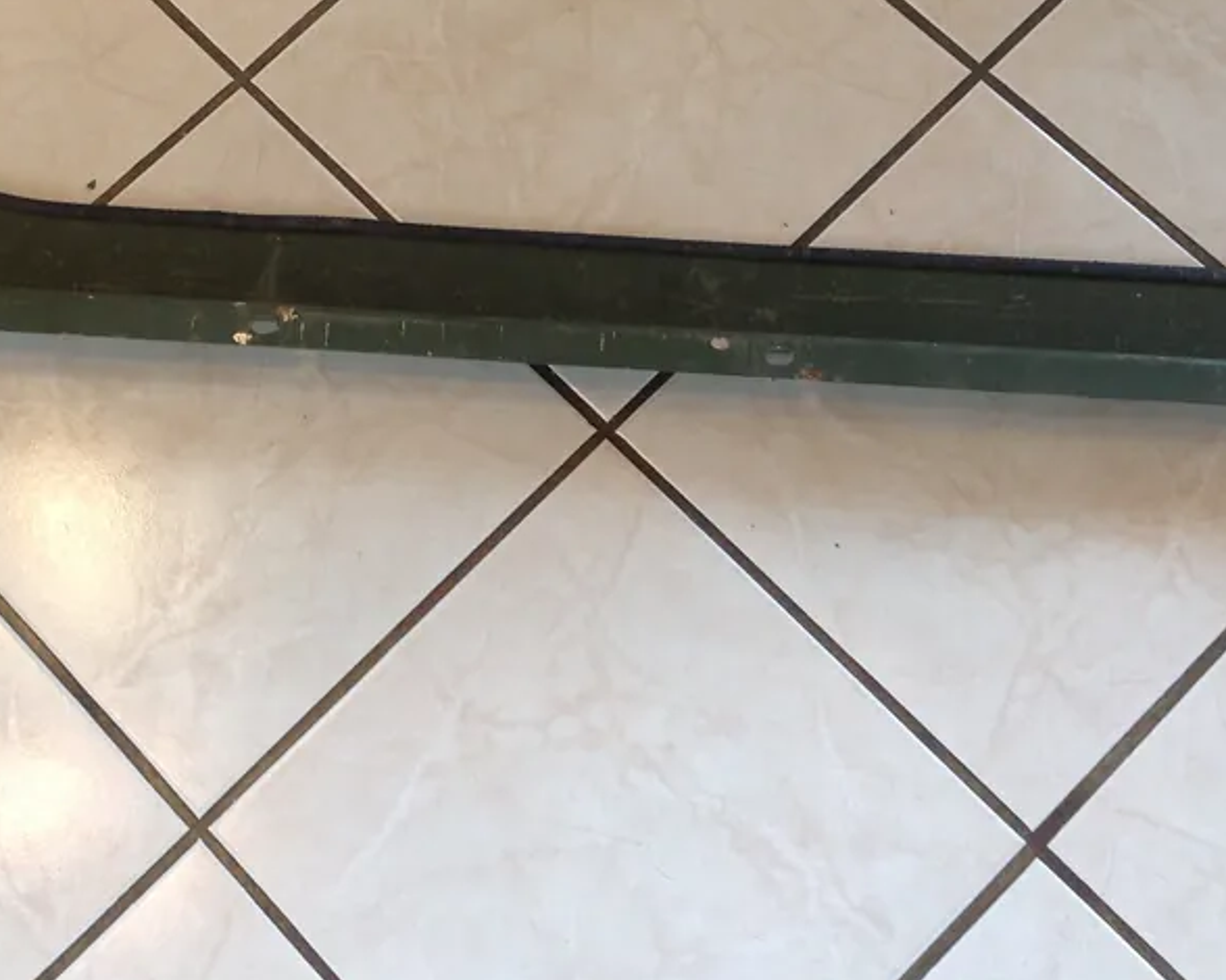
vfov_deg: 26.1
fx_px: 2104
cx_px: 480
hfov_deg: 32.4
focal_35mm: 58
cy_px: 334
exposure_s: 1/15
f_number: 2.4
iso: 80
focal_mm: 4.28
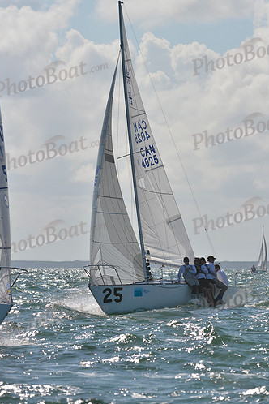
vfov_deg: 8.8
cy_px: 183
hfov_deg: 5.9
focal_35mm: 233
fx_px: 2611
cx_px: 150
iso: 280
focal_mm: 200
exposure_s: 1/2000
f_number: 8
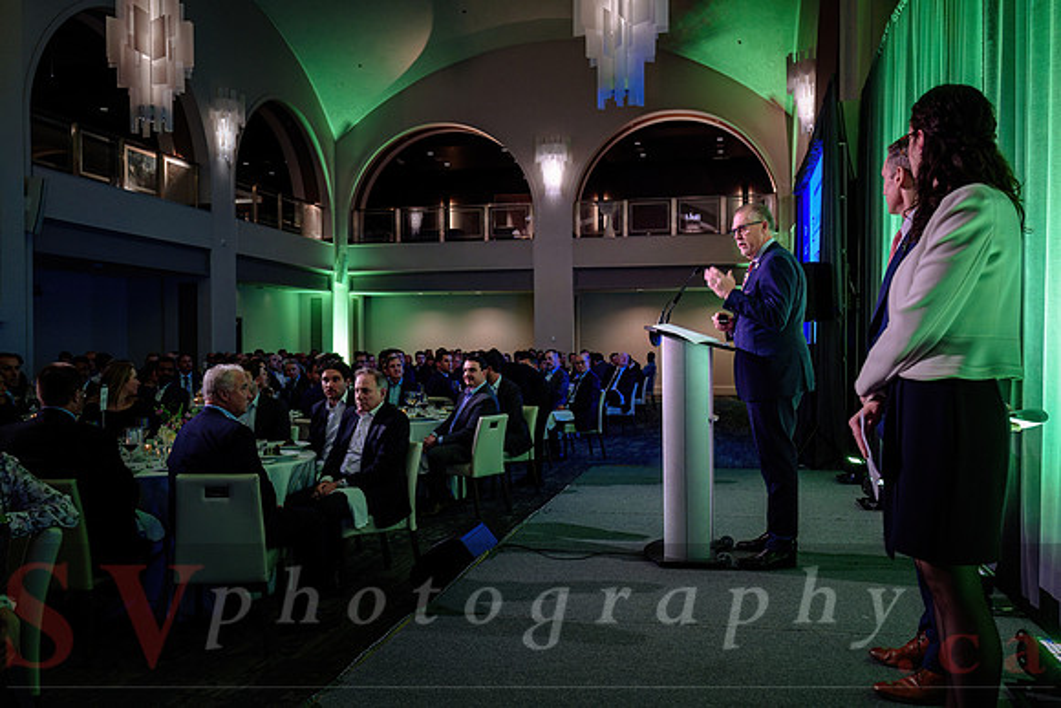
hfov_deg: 58.1
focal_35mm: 32
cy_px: 354
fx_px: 955
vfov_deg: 40.7
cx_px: 530
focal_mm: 31
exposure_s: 1/60
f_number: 4
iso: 1000
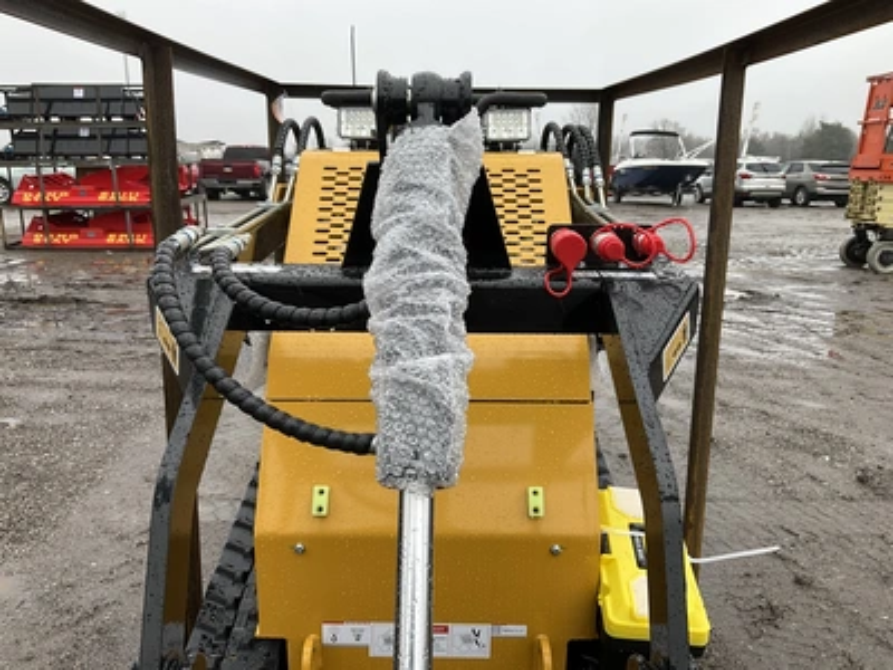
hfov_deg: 61.7
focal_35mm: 29
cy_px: 335
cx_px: 446
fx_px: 748
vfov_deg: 48.2
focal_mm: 3
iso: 20
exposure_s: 1/209
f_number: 1.8
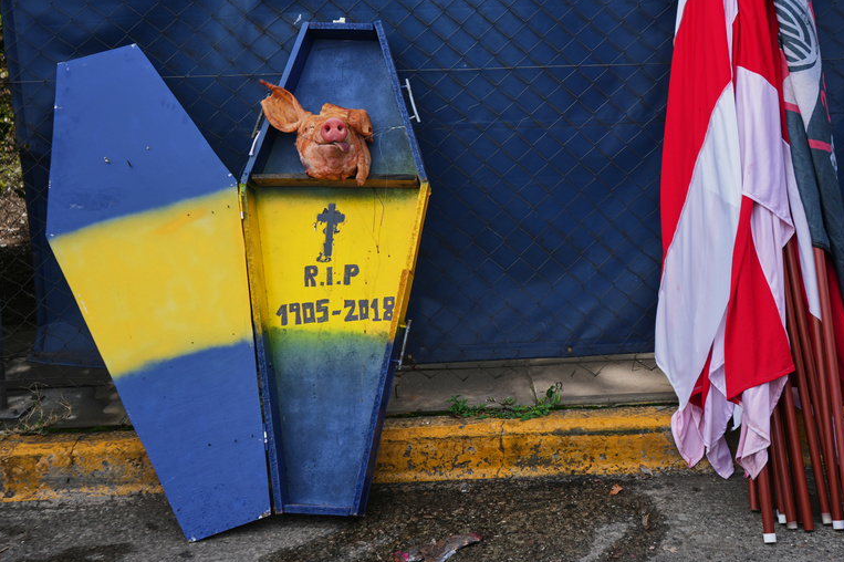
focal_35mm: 47
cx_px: 512
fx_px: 1101
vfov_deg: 28.6
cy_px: 225
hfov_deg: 41.7
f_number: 2.8
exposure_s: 1/500
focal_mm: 35
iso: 50
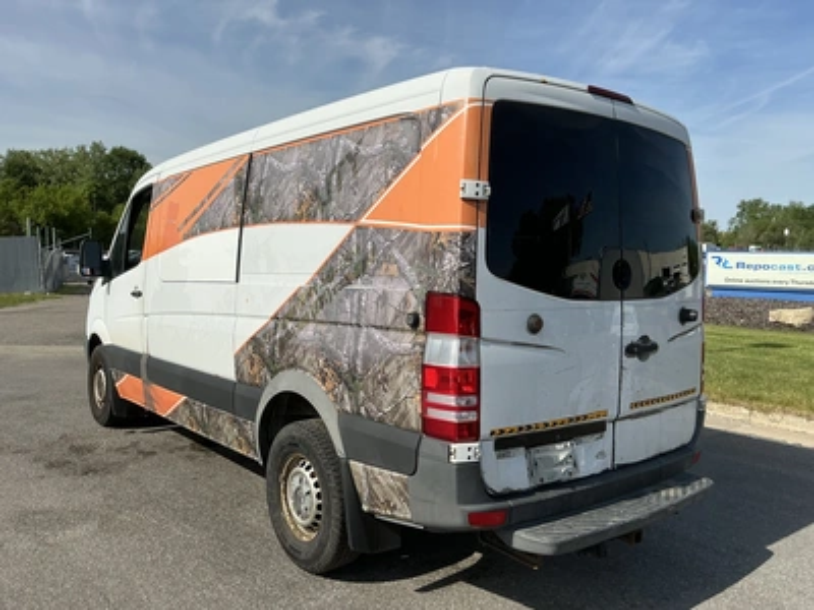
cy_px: 305
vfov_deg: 49.7
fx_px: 658
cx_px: 407
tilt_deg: -5.8
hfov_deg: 63.4
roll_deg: -1.3
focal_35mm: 28
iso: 25
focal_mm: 3
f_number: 1.8
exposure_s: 1/2959
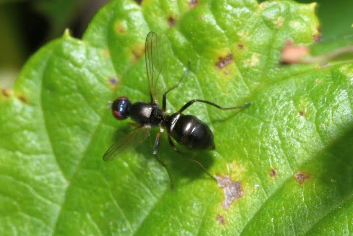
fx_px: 1545
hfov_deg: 13.0
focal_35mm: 158
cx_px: 176
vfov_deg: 8.7
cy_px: 118
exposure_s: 1/60
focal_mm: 105
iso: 250
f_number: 29
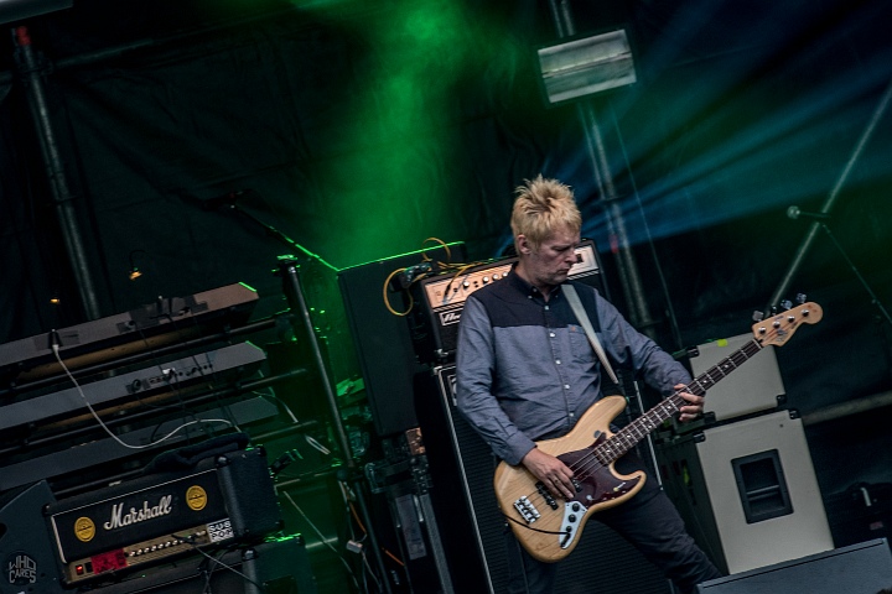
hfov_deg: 6.9
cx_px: 446
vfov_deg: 4.6
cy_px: 297
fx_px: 7433
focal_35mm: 300
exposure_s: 1/100
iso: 800
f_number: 7.1
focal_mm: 200
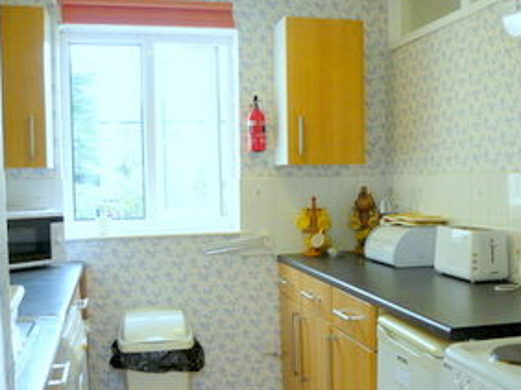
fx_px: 707
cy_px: 242
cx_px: 336
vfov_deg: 30.7
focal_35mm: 47
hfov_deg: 40.1
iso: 160
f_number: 2.8
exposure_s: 1/30
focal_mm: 6
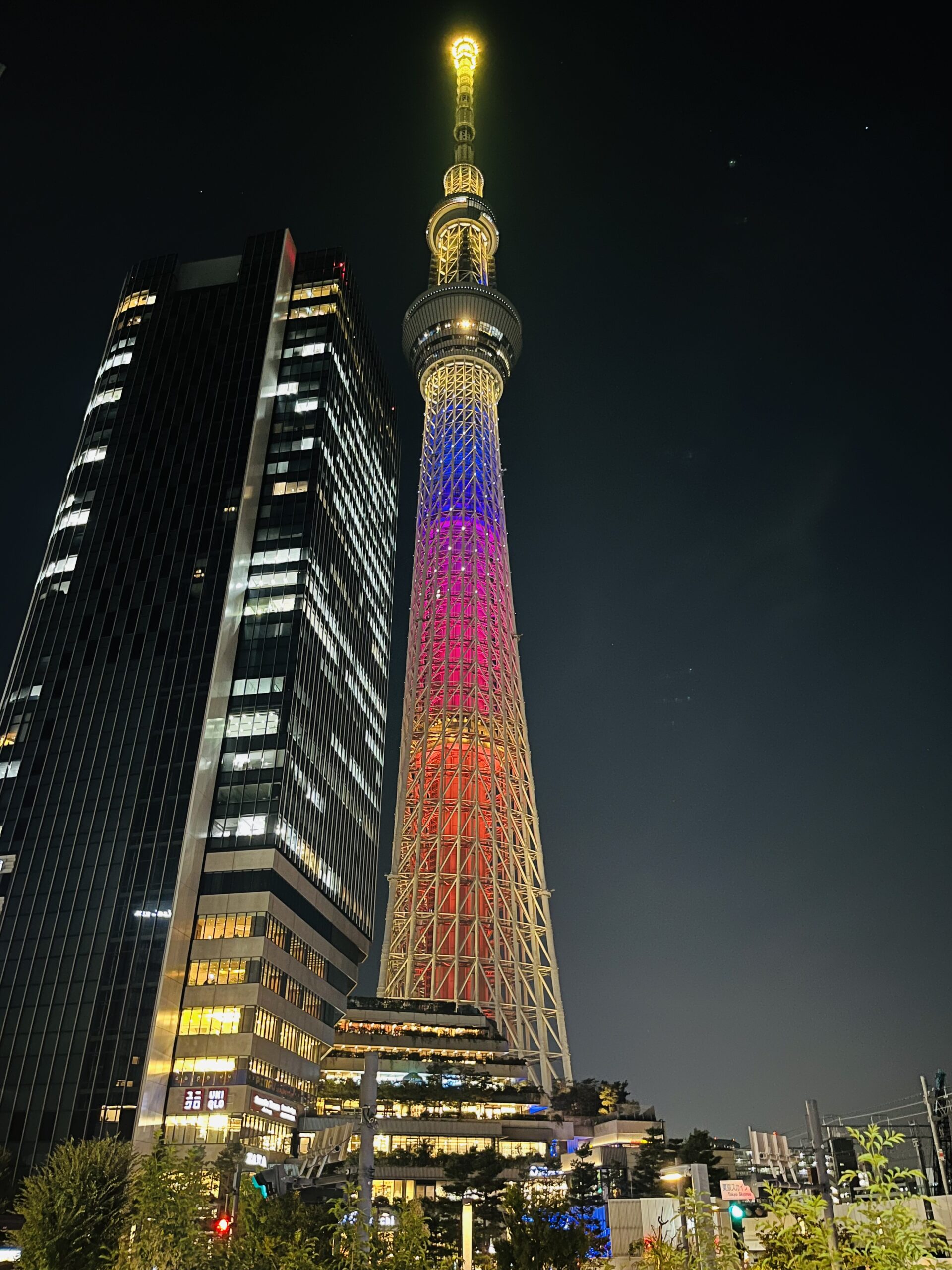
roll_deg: +0.4
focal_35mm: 26
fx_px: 953
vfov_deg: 67.3
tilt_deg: +31.2
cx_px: 476
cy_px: 635
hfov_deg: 53.1
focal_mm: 5.1
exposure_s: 1/13
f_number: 1.6
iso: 640
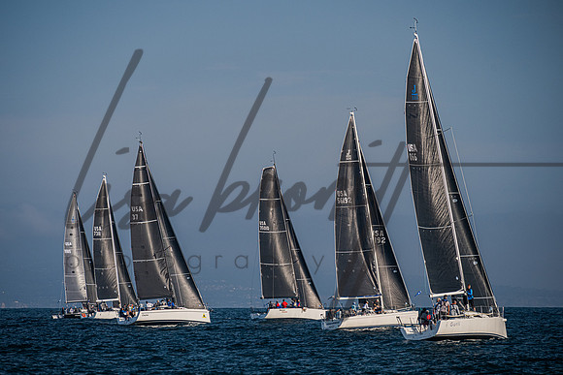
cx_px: 262
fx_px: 3638
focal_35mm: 233
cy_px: 210
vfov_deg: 5.9
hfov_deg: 8.8
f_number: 6.3
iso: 400
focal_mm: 200
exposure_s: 1/1000
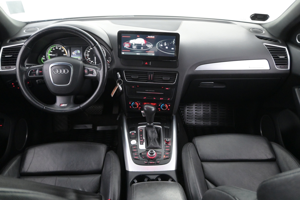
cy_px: 100
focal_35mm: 29
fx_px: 244
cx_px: 150
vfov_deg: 44.6
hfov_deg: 63.2
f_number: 3.8
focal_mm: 19.5
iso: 3600
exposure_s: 1/30
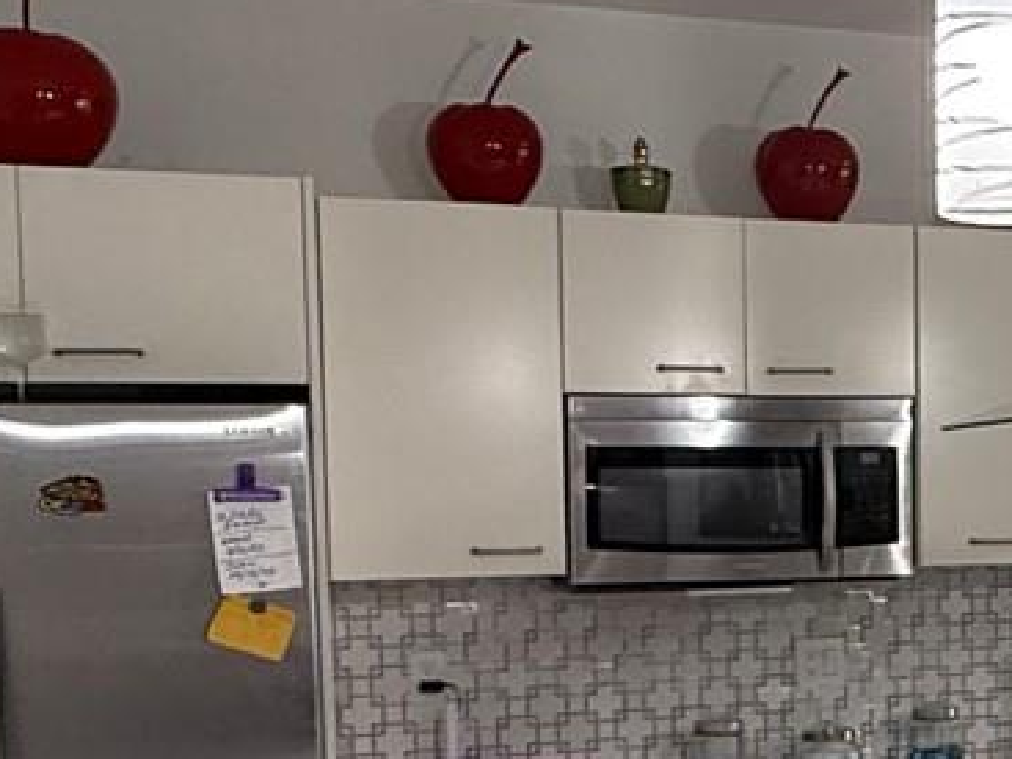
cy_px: 566
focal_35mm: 61
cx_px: 1086
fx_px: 1783
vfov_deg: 23.8
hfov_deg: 29.0
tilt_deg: -1.7
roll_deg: -0.1
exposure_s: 1/120
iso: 320
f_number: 2.2
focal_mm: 2.22
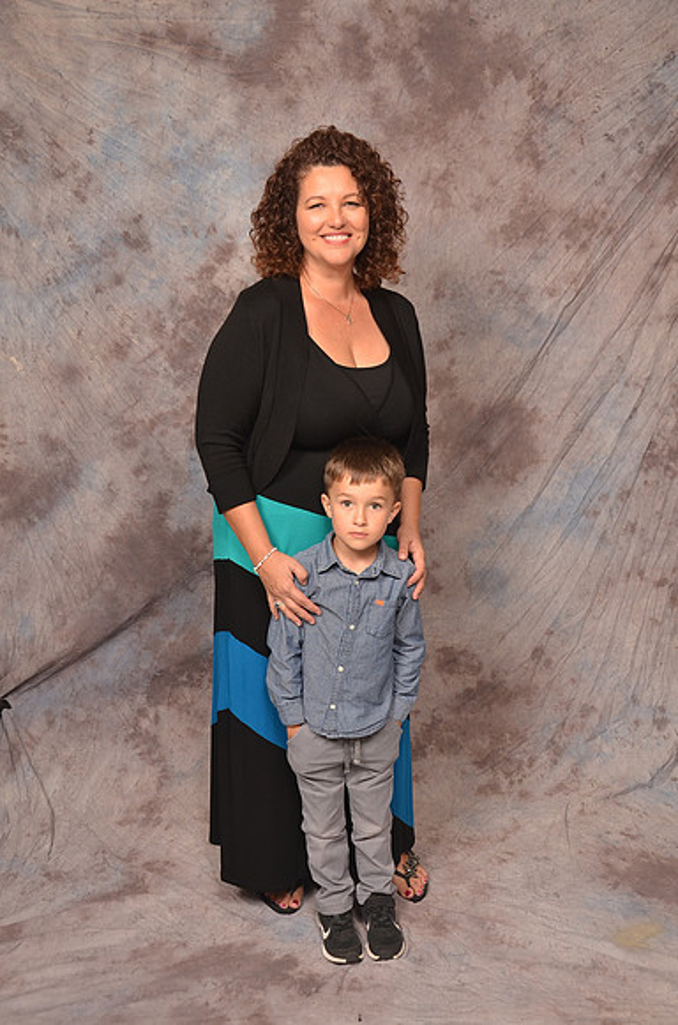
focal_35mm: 38
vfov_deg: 51.4
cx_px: 339
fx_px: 1064
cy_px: 512
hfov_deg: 35.3
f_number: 5.6
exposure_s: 1/60
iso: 200
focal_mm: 25
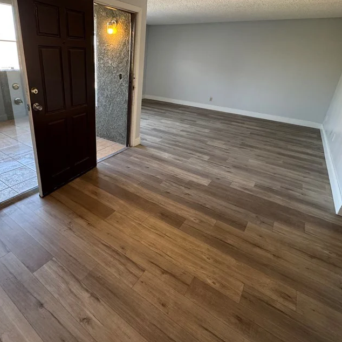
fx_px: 224
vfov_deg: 74.4
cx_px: 131
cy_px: 146
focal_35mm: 20
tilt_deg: -24.0
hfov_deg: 73.7
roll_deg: -2.9
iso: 250
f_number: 2.2
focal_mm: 2.22
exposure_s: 1/120
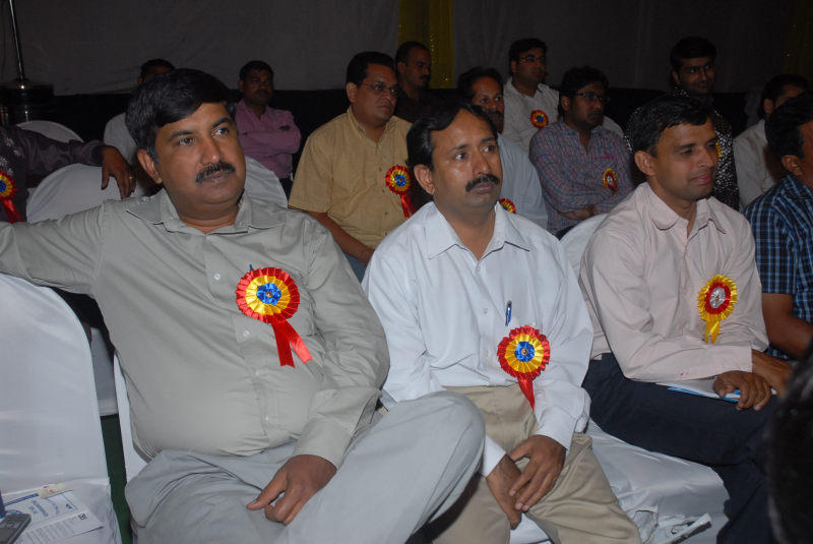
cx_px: 406
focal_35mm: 36
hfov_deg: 53.1
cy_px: 272
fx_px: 814
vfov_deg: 36.9
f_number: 5.6
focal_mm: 24
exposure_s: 1/125
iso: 400
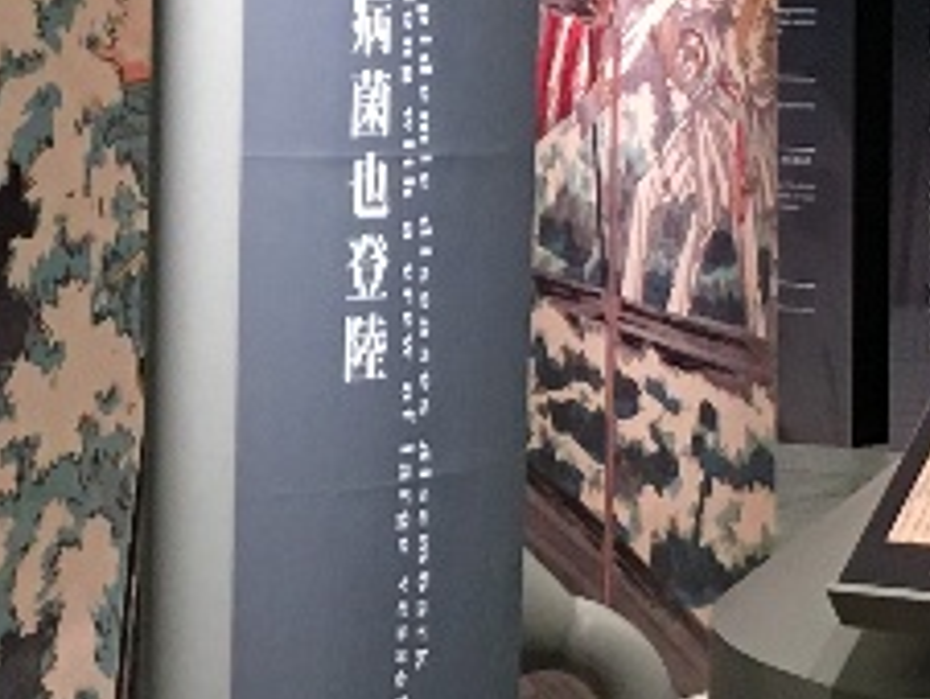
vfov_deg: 9.0
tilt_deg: -3.3
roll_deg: +0.6
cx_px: 185
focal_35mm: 164
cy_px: 148
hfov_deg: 12.0
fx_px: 4411
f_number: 2.2
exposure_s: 1/30
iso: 160
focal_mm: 4.15
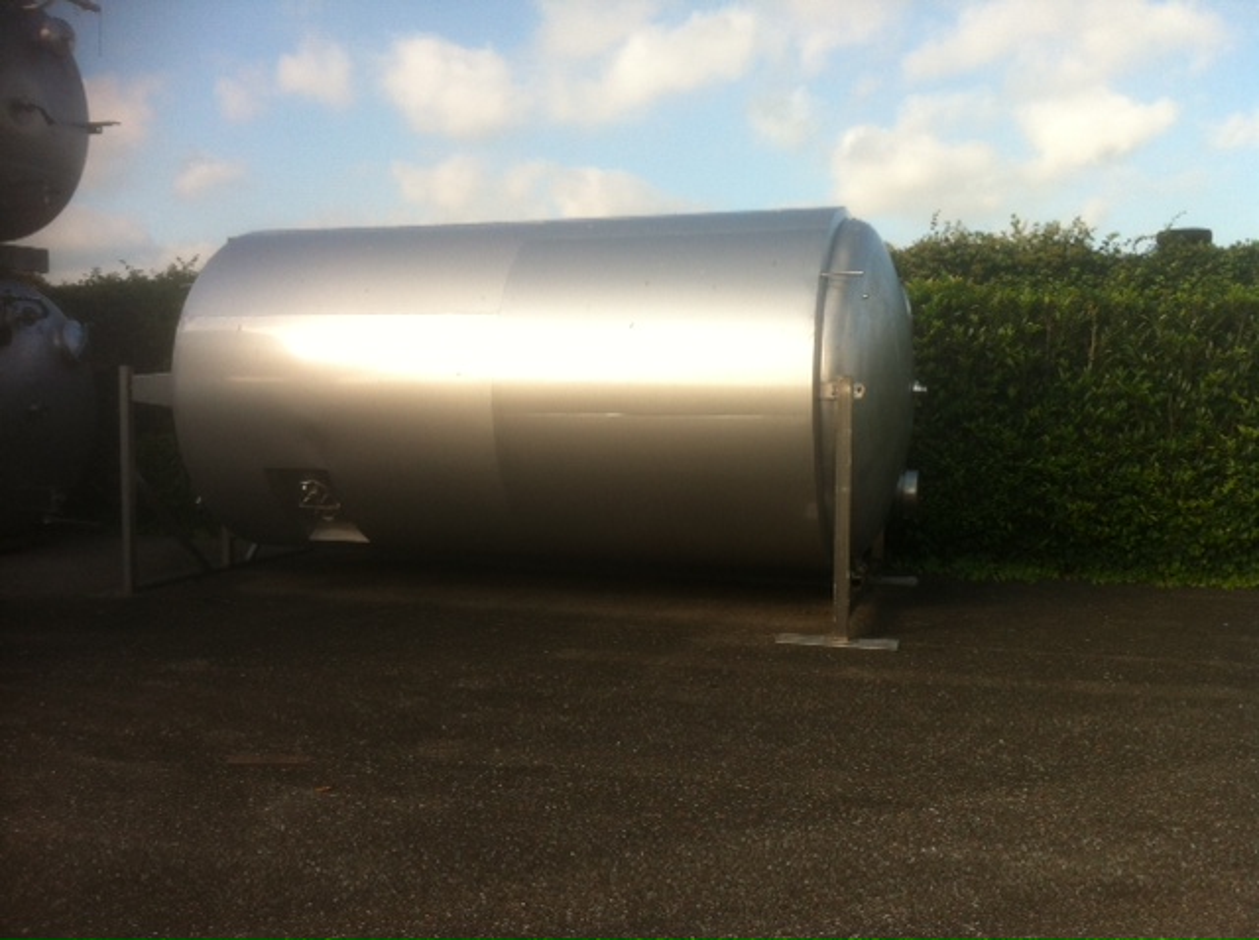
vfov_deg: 40.6
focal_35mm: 35
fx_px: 1271
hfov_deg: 52.7
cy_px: 470
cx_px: 630
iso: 80
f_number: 2.8
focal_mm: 3.85
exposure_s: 1/670
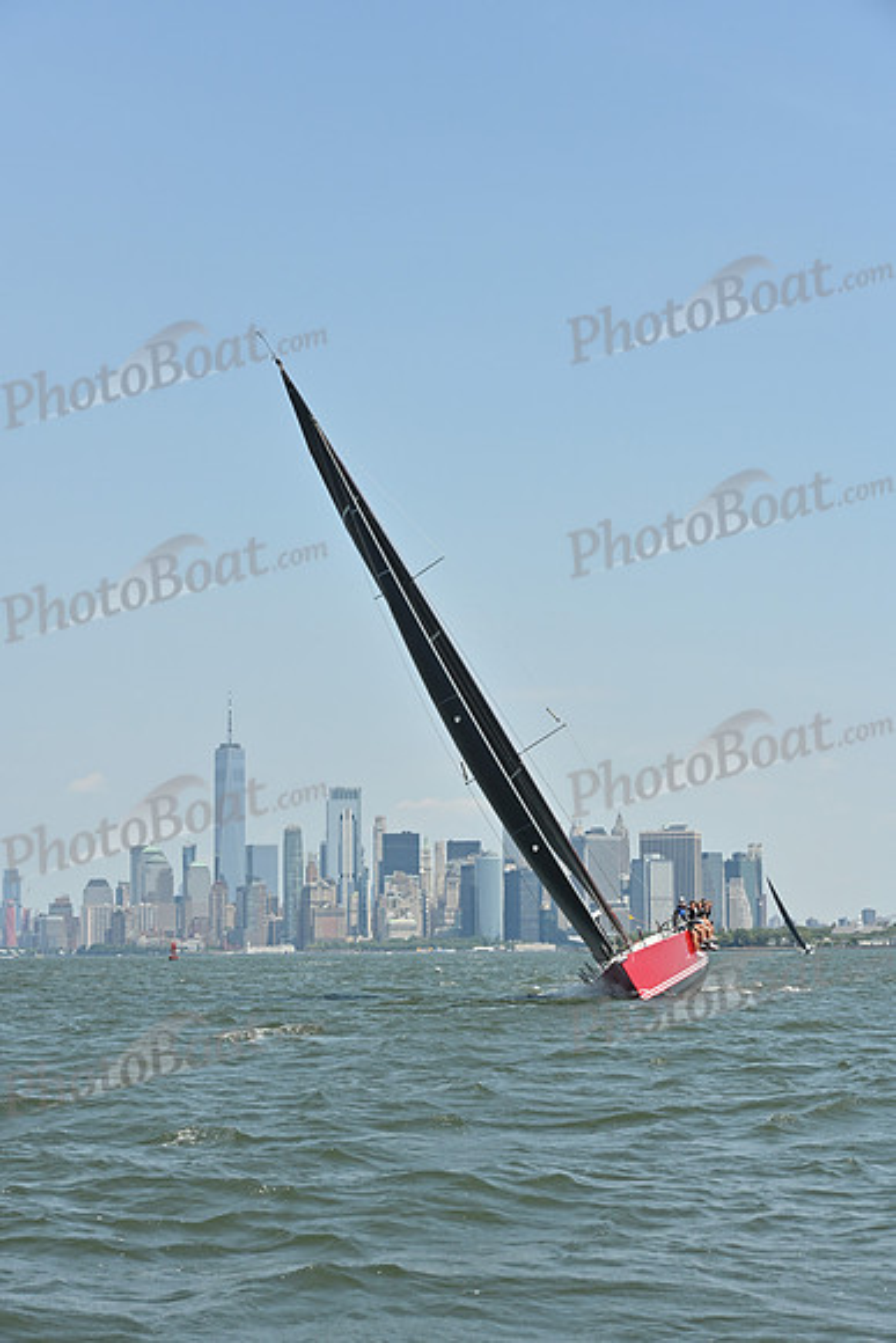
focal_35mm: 75
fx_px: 2798
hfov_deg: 18.2
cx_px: 448
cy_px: 672
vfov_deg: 27.0
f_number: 9
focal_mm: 75
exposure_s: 1/1250
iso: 320
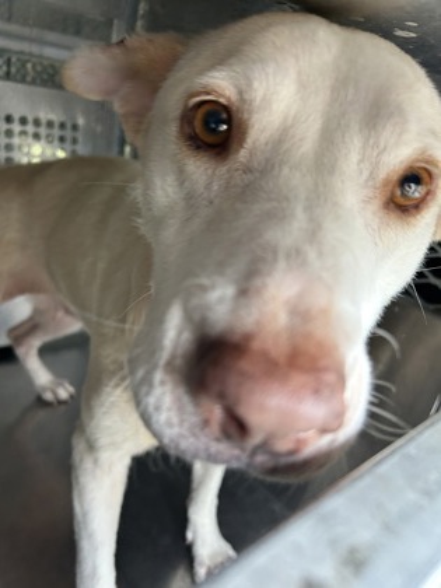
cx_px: 220
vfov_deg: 67.3
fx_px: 442
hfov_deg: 53.1
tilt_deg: -25.8
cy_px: 294
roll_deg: -10.4
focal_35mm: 26
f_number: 1.5
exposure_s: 1/77
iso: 125
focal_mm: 5.7
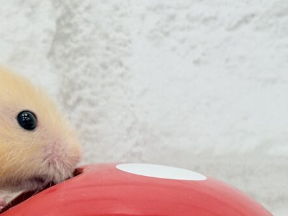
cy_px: 177
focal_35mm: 140
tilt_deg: -7.6
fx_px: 1164
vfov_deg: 10.5
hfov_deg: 13.7
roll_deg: +0.4
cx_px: -50
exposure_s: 1/100
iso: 80
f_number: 1.6
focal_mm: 5.96
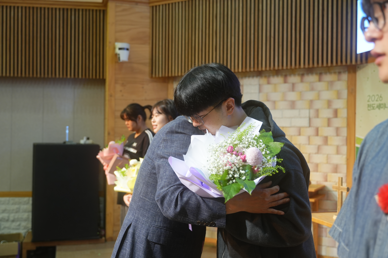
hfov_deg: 48.5
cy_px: 129
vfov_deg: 33.4
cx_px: 194
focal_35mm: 40
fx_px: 431
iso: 640
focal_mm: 40
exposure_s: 1/60
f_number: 4
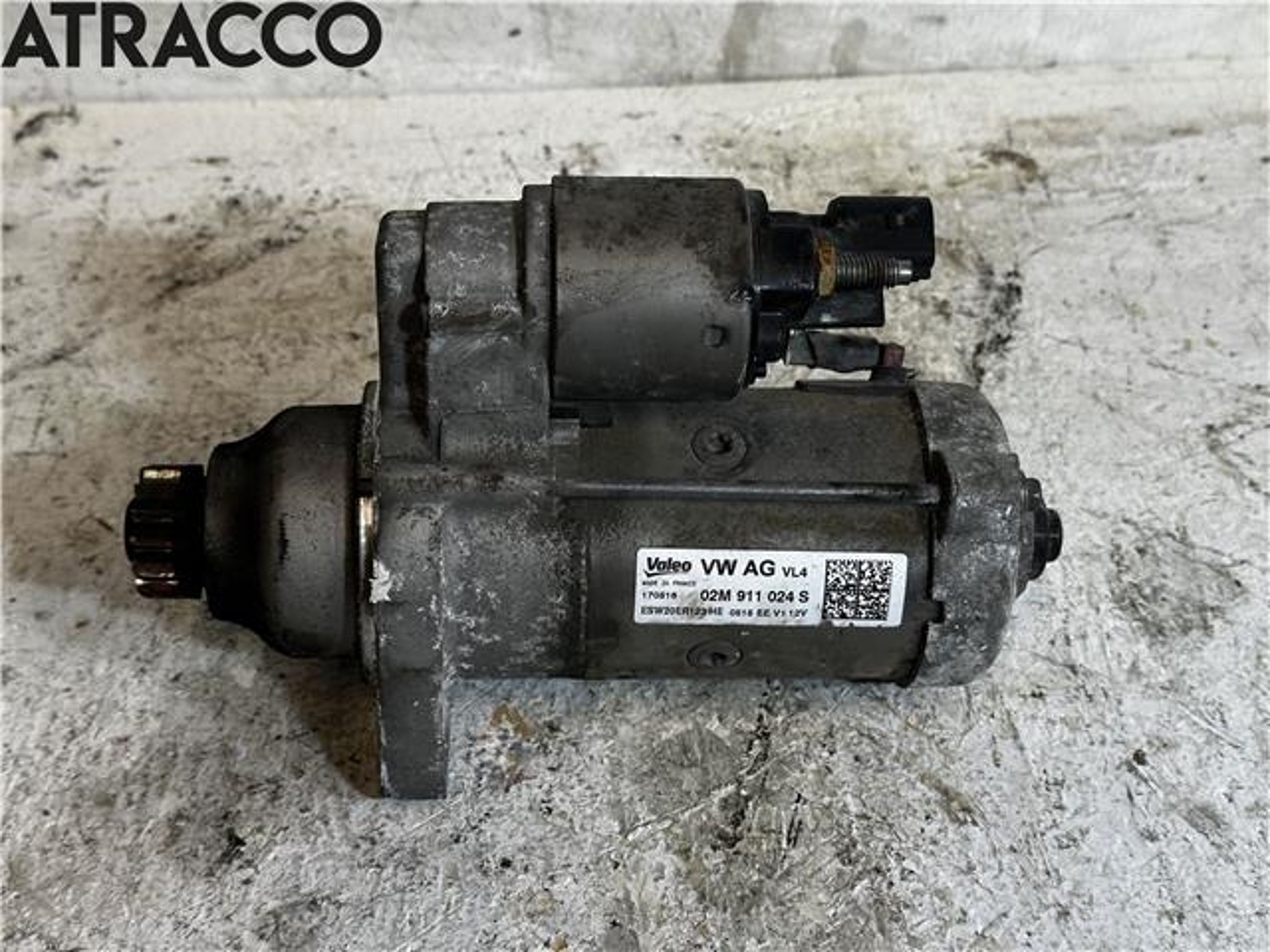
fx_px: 1761
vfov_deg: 30.3
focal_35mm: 48
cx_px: 635
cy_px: 476
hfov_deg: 39.7
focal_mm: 6.86
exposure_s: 1/100
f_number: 1.78
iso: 64
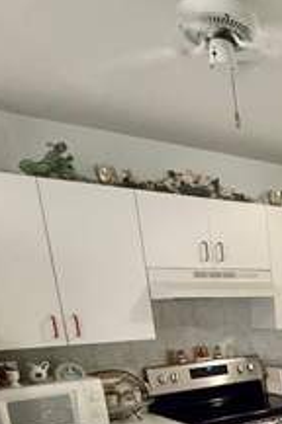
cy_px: 434
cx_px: 396
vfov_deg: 39.5
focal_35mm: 43
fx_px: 507
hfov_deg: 25.3
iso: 320
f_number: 2.2
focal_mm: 2.22
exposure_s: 1/60
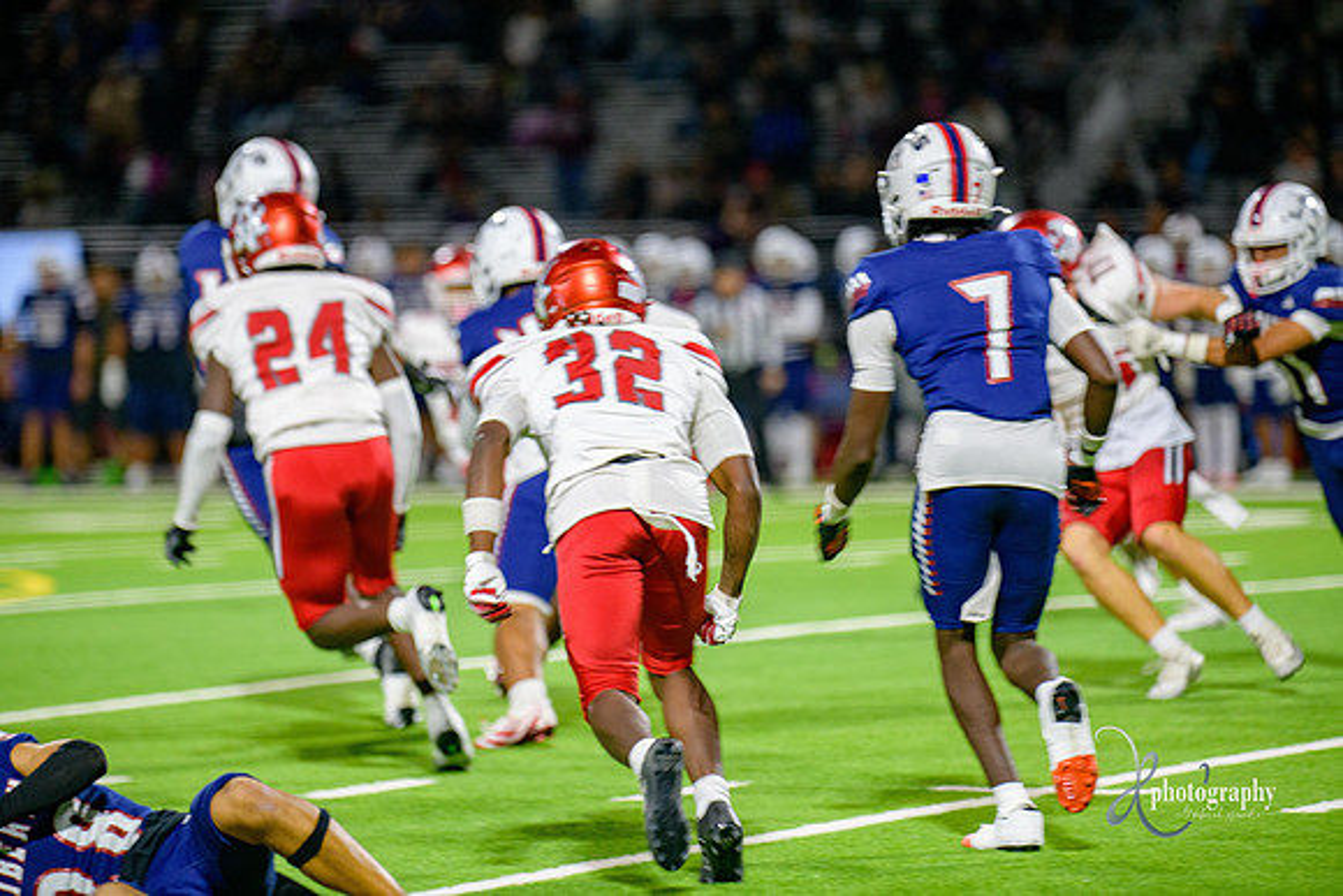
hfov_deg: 8.6
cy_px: 448
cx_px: 672
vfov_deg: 5.7
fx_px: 8955
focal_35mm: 240
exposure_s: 1/250
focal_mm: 240
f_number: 2.8
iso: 2000
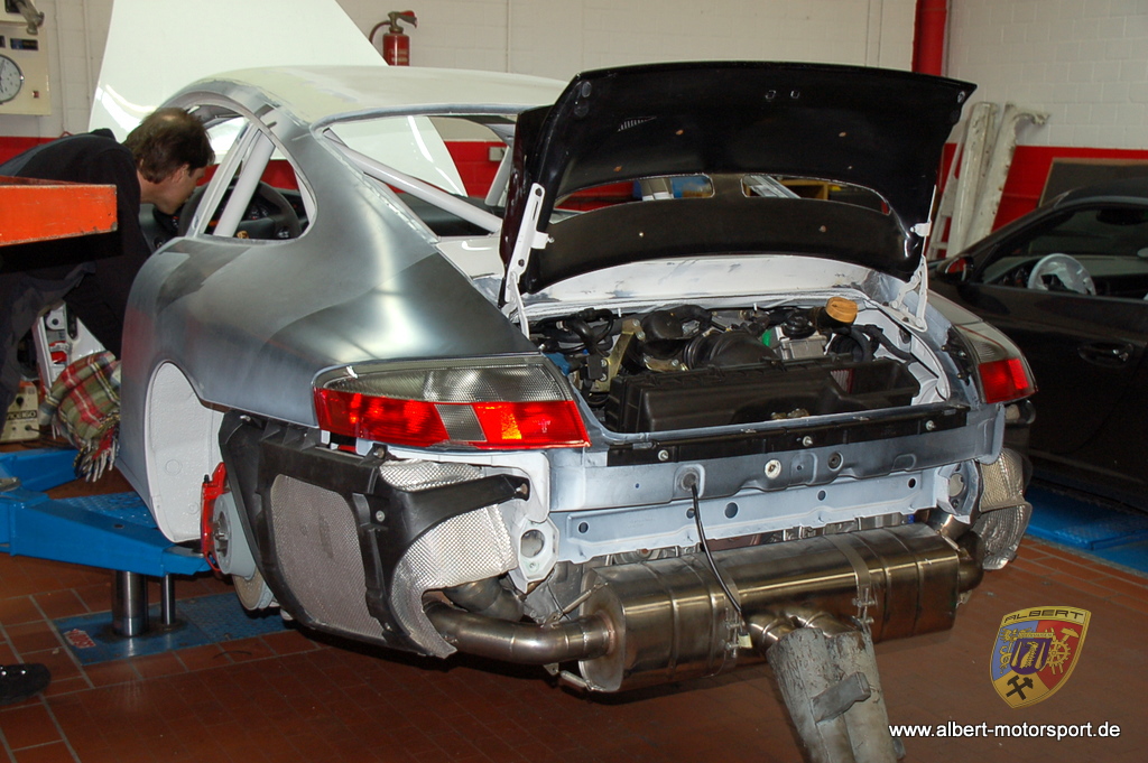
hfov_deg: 43.6
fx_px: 1434
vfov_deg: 29.8
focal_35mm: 45
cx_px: 574
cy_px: 382
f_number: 4
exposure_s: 1/60
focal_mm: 30
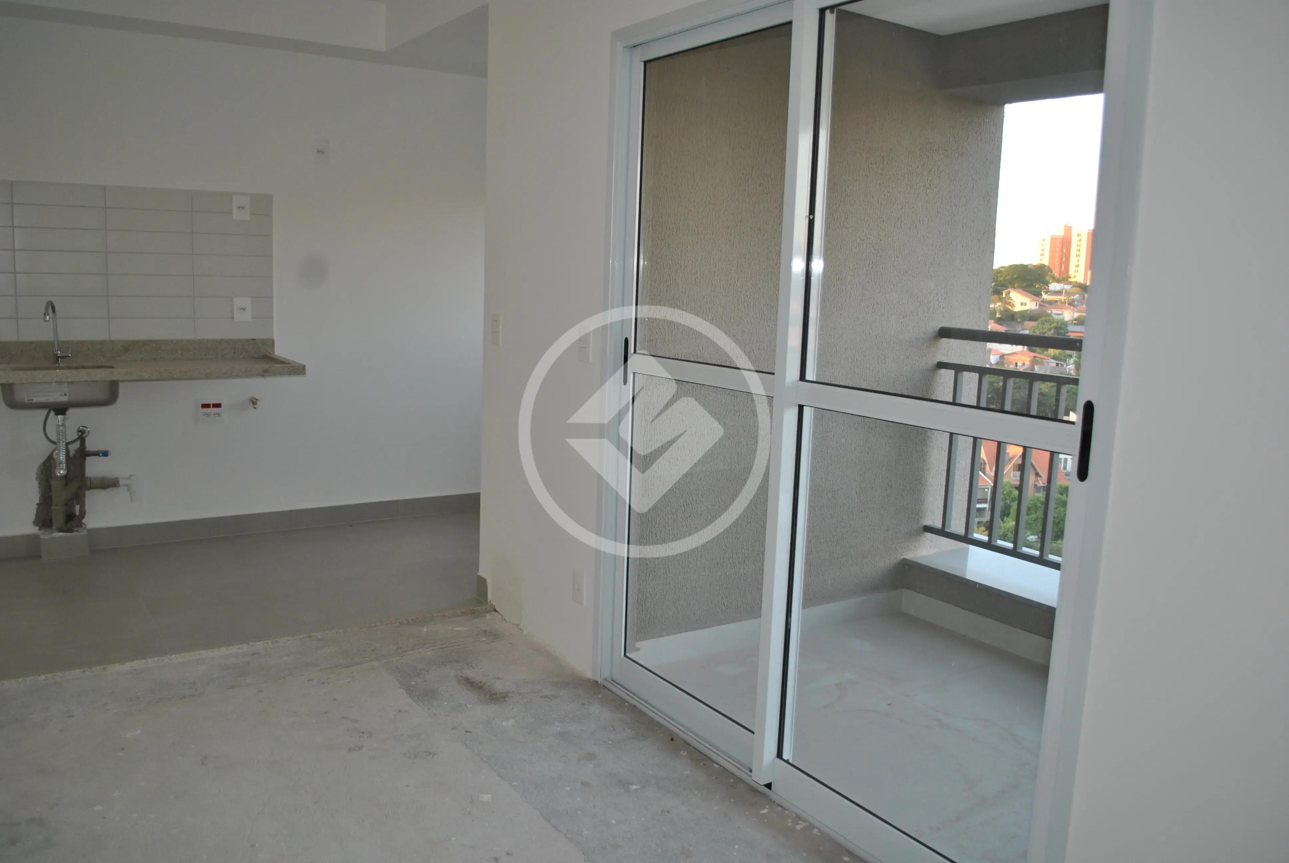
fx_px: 968
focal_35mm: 27
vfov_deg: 48.0
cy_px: 432
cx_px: 644
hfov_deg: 67.3
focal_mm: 18
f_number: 3.5
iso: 200
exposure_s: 1/60
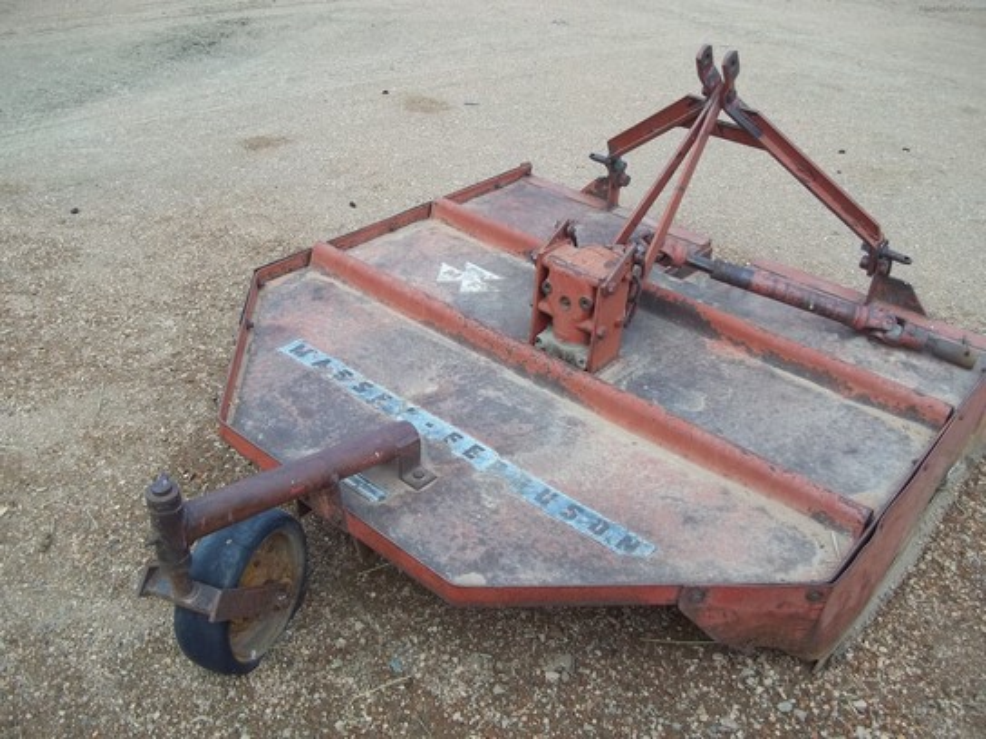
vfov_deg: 44.2
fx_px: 911
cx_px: 493
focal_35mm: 32
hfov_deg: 56.8
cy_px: 370
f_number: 2.9
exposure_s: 1/500
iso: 64
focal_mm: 5.7
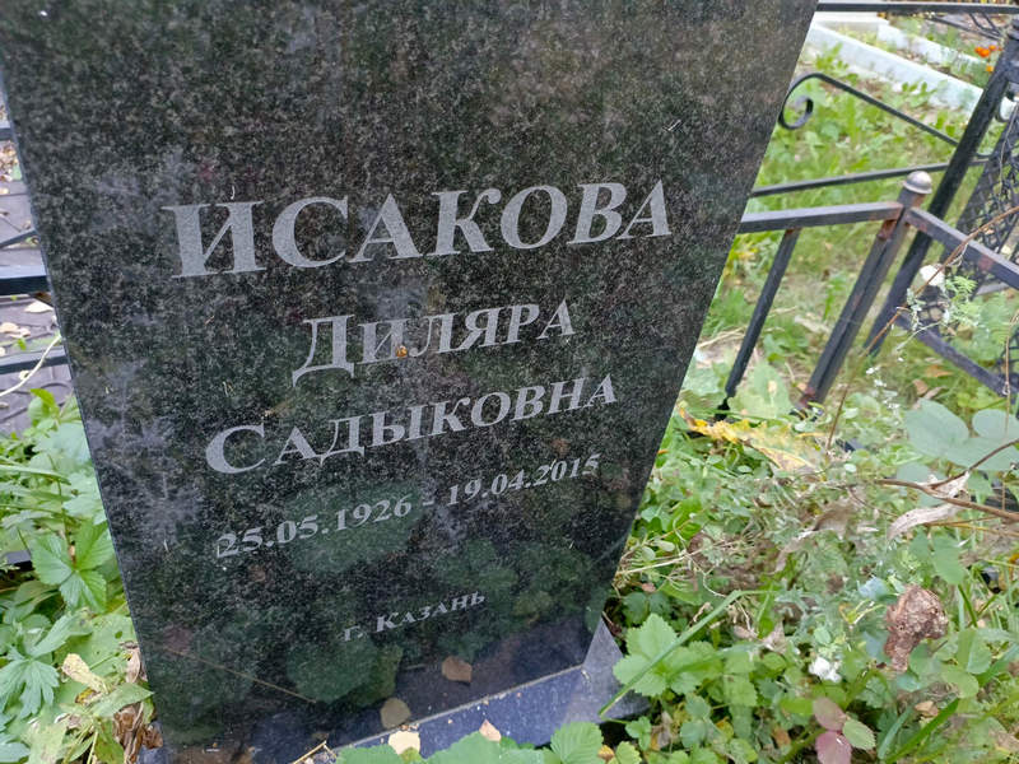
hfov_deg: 69.4
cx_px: 510
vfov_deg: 54.9
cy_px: 382
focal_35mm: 25
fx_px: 736
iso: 885
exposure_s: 1/60
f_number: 1.69
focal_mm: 4.76
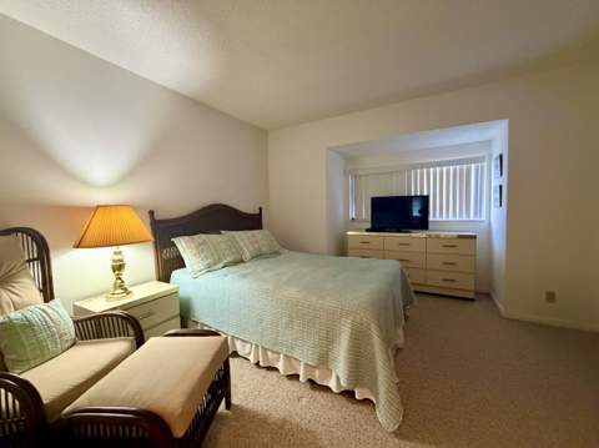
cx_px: 300
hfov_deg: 102.1
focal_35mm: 14
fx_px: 242
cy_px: 224
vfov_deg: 85.6
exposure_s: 1/60
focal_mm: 2.22
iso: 640
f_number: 2.2
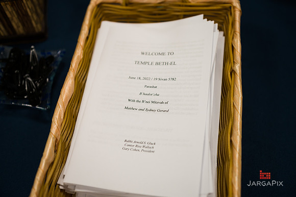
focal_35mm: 42
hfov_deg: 46.4
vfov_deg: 31.9
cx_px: 148
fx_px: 345
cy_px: 98
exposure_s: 1/200
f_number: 3.2
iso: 640
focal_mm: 42
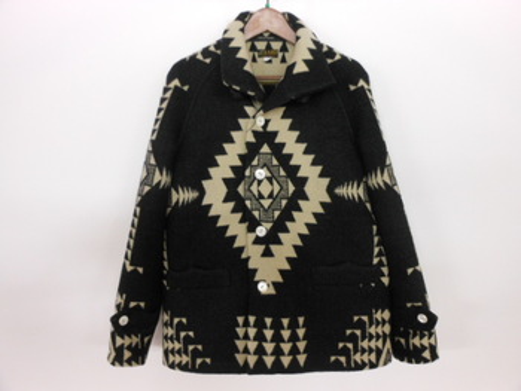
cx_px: 260
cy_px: 196
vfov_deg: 49.8
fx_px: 422
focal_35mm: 28
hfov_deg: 63.4
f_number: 3.7
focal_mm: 5
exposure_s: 1/10
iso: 400
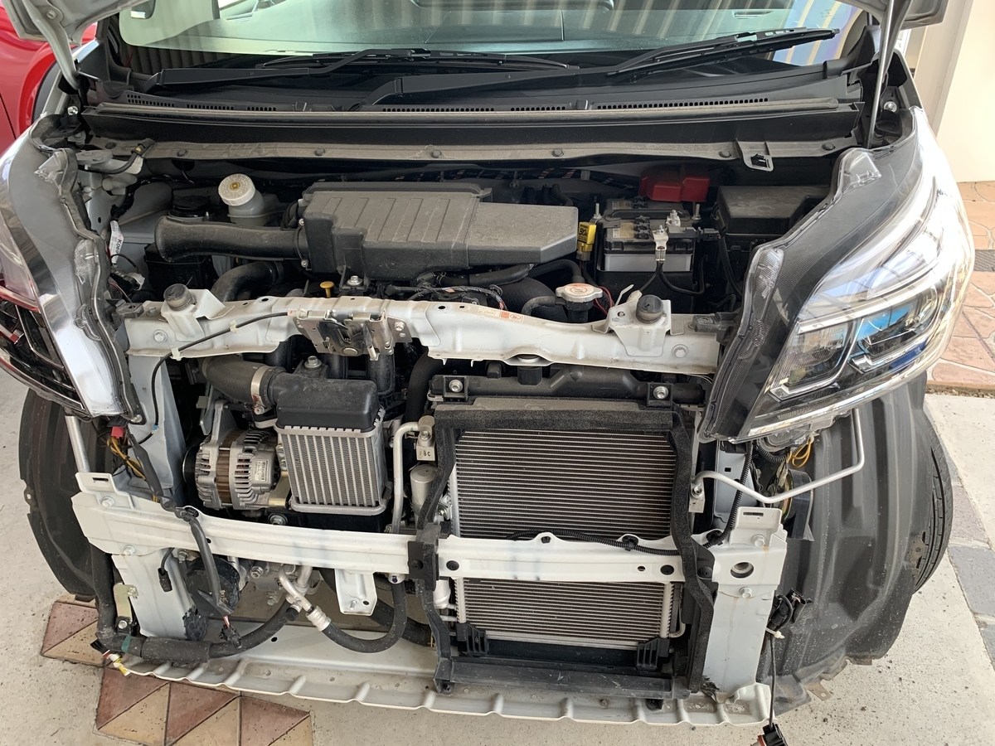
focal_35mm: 26
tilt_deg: -33.7
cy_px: 373
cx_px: 498
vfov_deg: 53.1
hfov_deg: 67.3
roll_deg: +1.8
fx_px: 747
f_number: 1.8
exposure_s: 1/87
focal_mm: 4.25
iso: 100
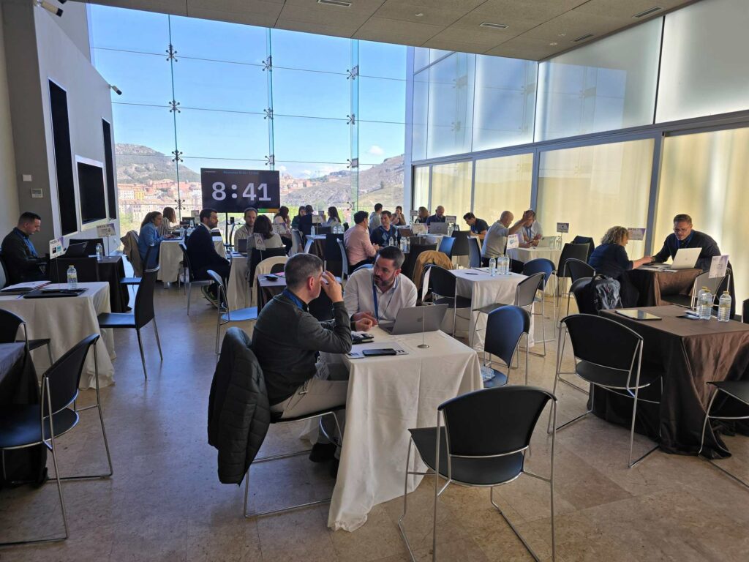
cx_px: 374
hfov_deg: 73.9
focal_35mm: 23
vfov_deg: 58.9
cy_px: 281
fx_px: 498
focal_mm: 6.3
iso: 16
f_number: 1.7
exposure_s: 1/180
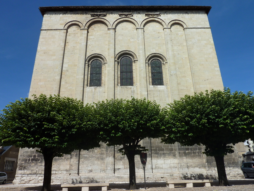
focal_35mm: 25
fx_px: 183
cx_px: 127
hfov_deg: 69.4
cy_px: 96
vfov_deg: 54.9
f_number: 5.6
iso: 80
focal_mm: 4.1
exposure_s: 1/500
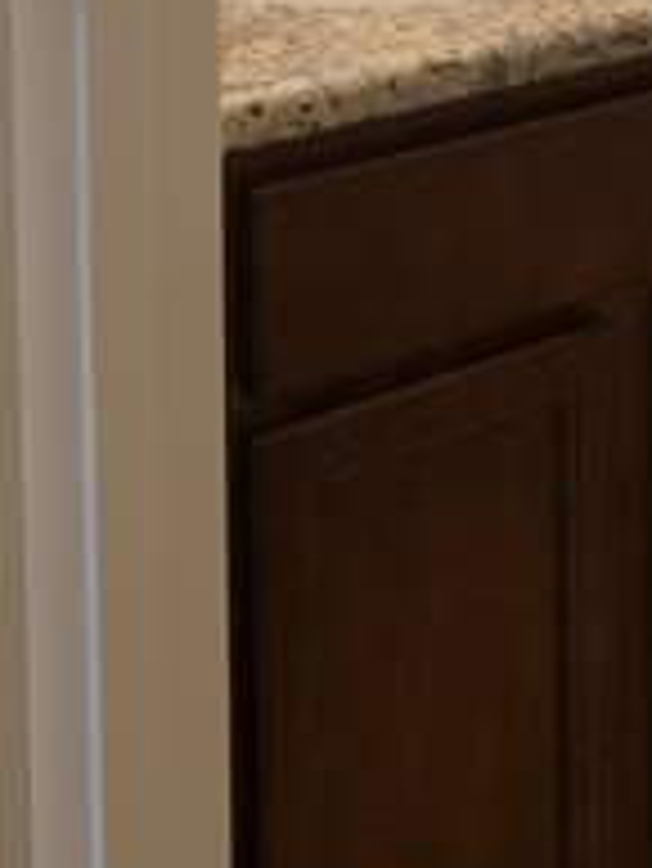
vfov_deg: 20.0
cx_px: 648
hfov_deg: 16.8
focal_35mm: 86
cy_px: -382
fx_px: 2157
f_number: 1.8
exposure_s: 1/60
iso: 64
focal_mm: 4.25
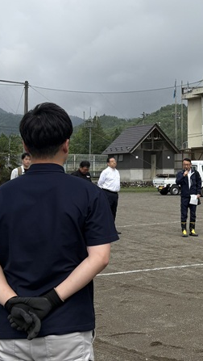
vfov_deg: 52.8
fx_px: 363
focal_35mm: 38
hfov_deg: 30.1
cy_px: 181
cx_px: 178
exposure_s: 1/4608
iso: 50
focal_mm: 5.96
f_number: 1.6
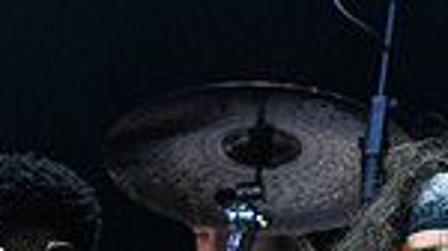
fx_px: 14442
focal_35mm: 1217
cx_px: 275
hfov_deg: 1.8
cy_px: 548
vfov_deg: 1.0
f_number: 6.3
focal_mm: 200
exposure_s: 1/640
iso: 3200
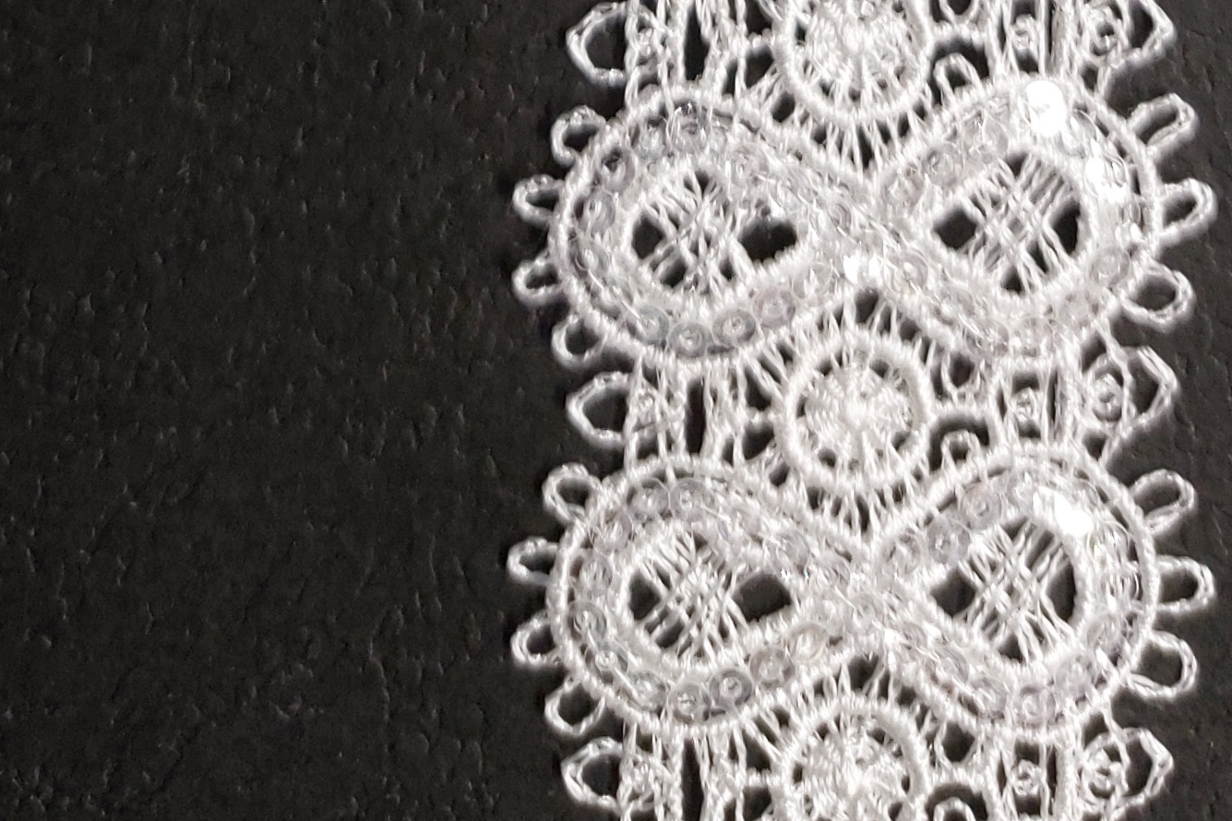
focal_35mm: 84
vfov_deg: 12.3
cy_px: -1232
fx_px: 2874
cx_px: 626
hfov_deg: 24.2
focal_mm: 5.23
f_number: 1.8
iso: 40
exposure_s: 1/100
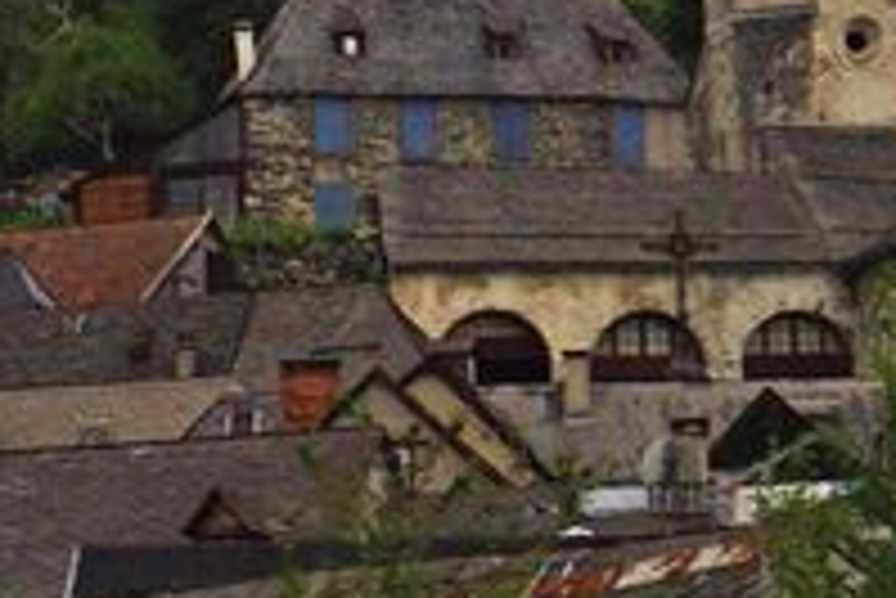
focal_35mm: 370
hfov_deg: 5.4
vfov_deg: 3.7
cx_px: 1900
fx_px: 9215
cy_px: 362
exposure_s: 1/350
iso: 400
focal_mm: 48
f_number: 6.7
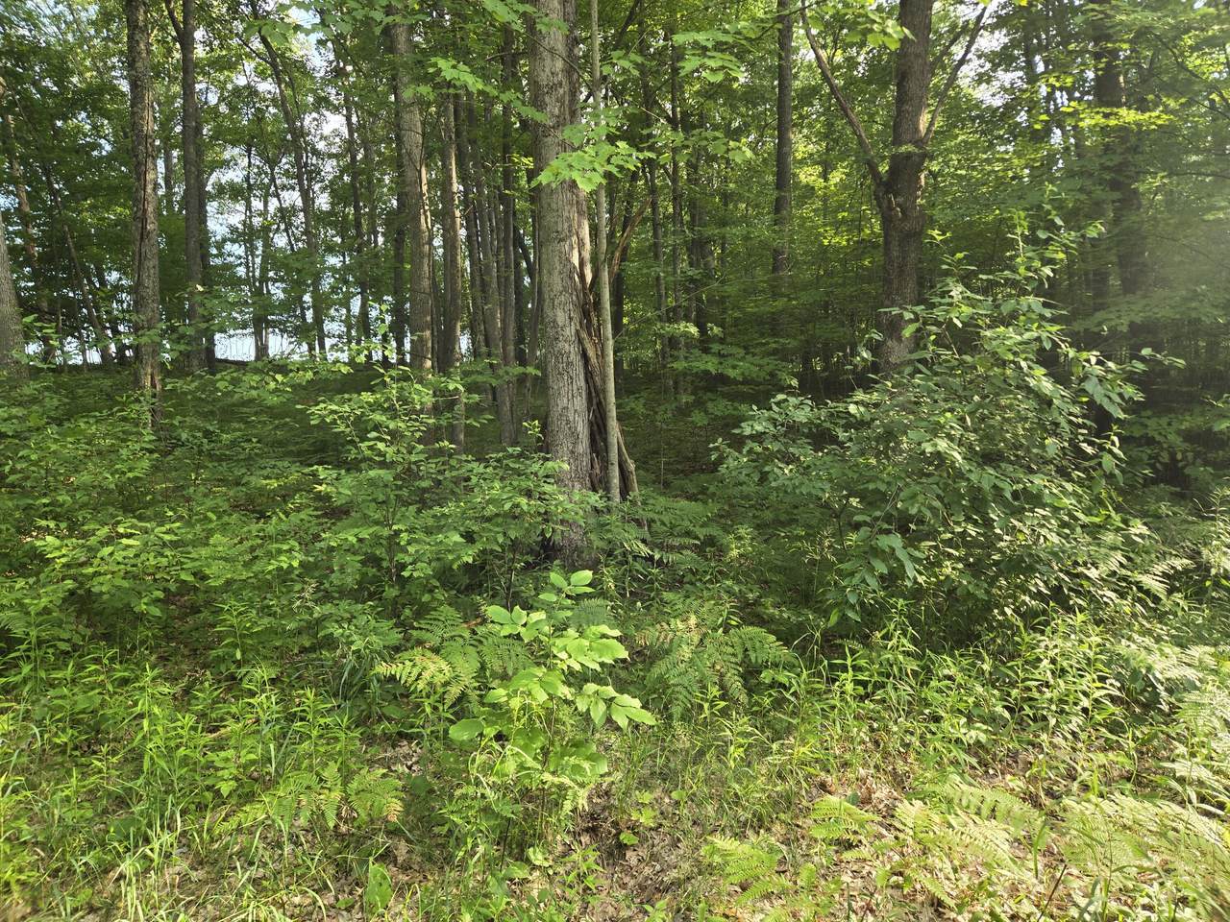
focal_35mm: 23
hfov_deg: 73.9
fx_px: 817
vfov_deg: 58.9
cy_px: 461
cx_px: 615
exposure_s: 1/180
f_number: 1.8
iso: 50
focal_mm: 5.4
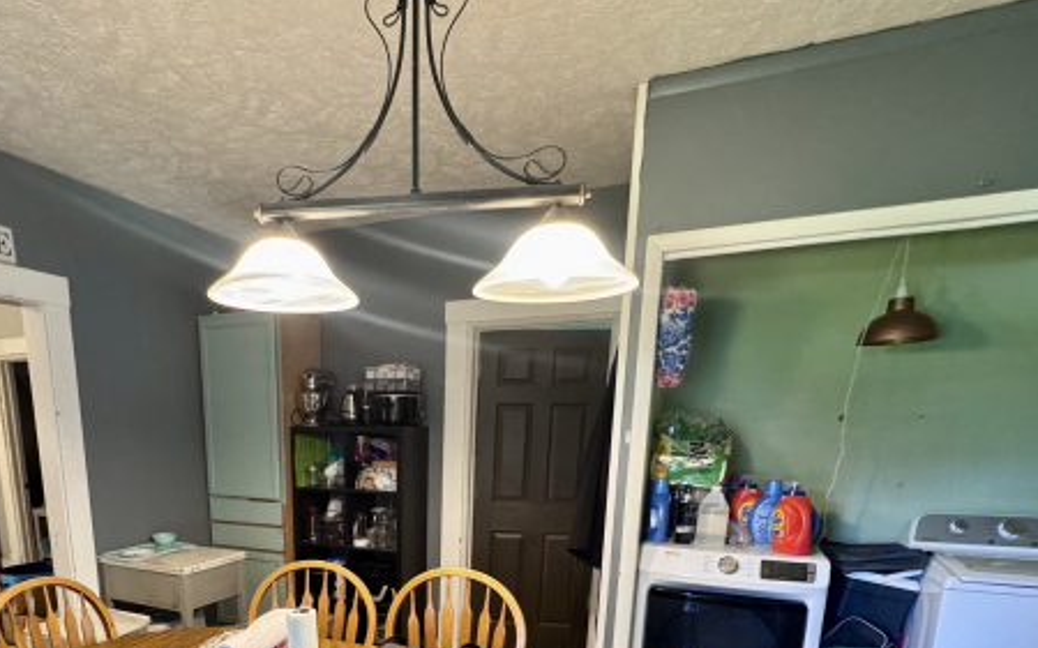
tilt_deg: -12.4
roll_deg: +0.1
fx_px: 622
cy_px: 558
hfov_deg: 78.2
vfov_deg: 50.1
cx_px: 386
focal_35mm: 22
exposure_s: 1/60
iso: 1000
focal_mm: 2.22
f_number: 2.2
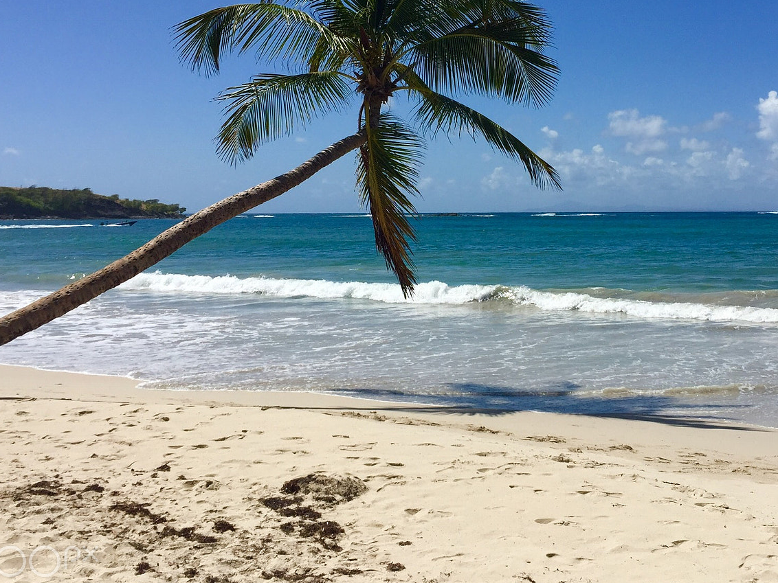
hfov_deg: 45.5
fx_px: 921
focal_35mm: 41
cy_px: 240
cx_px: 478
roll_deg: -1.3
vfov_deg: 35.0
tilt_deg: -0.8
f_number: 2.2
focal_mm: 4.15
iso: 32
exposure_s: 1/4405
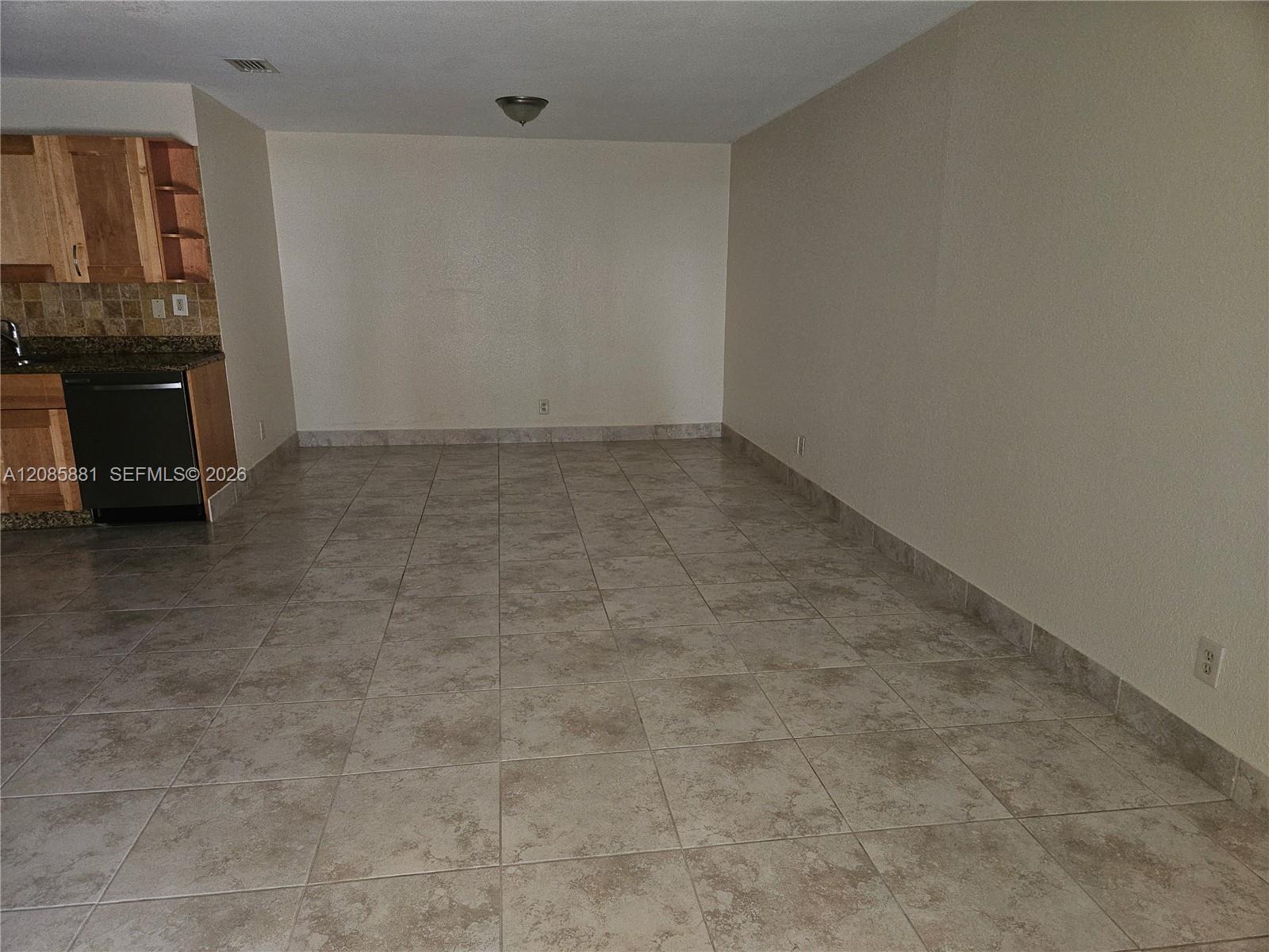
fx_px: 843
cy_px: 476
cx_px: 634
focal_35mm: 23
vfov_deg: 58.9
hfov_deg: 73.9
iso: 125
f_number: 1.8
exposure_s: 1/24
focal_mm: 5.4
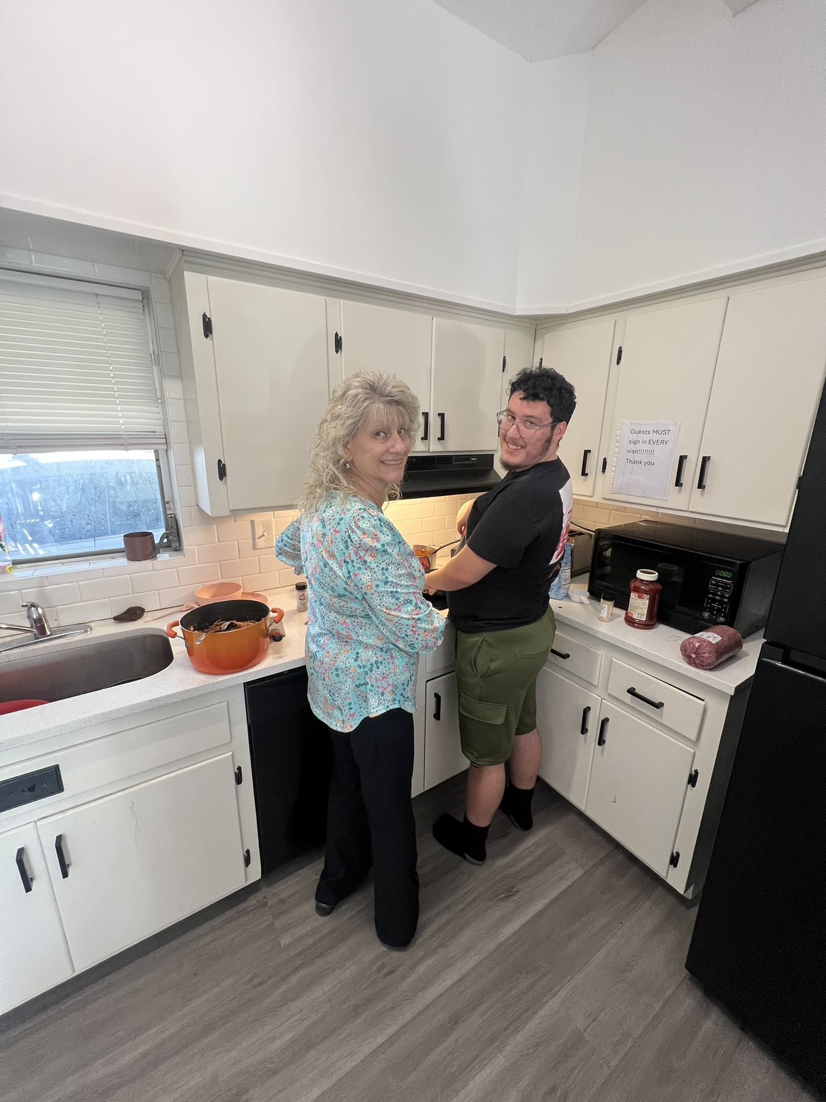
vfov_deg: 106.2
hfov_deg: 89.9
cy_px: 551
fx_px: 414
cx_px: 413
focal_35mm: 13
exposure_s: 1/60
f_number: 1.8
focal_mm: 1.57
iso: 250
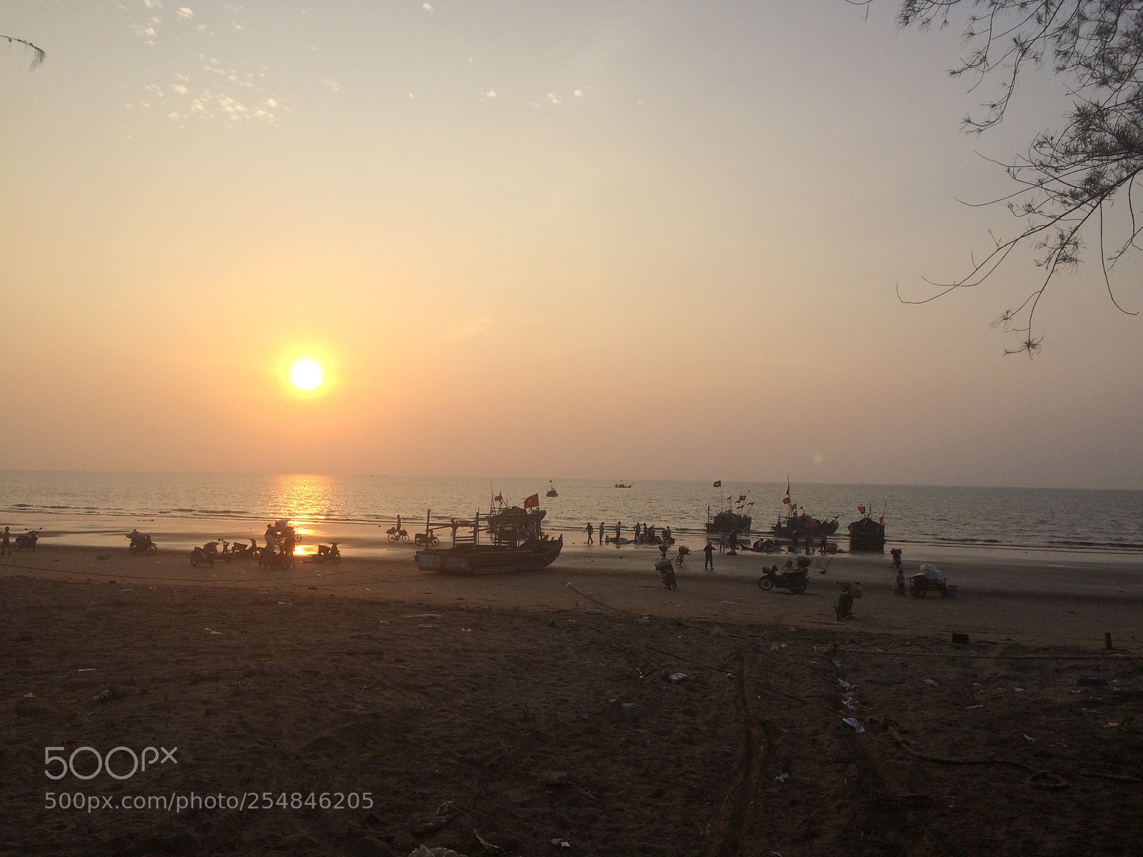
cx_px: 572
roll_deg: +0.1
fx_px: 958
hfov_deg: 61.7
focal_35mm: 29
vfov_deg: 48.2
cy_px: 428
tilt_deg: +2.7
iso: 32
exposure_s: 1/2160
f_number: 2.2
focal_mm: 4.15
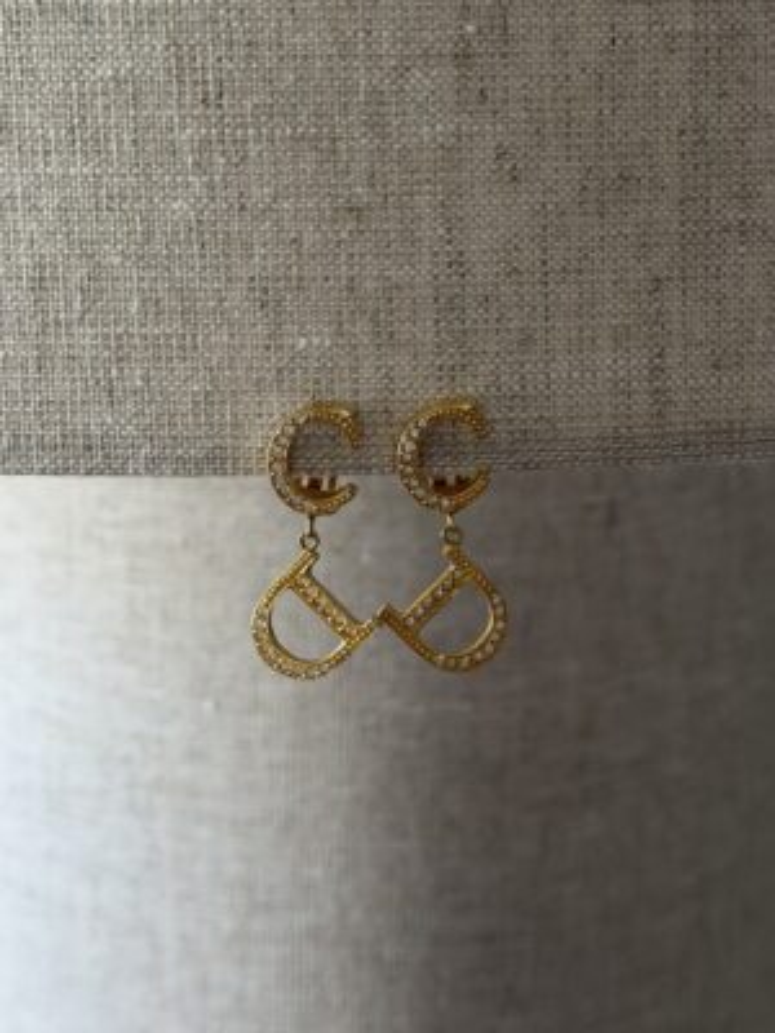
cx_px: 388
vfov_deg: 39.7
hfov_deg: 30.3
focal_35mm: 48
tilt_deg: -10.7
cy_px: 516
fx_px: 1433
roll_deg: +0.1
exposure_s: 1/121
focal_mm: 6.76
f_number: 1.78
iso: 64
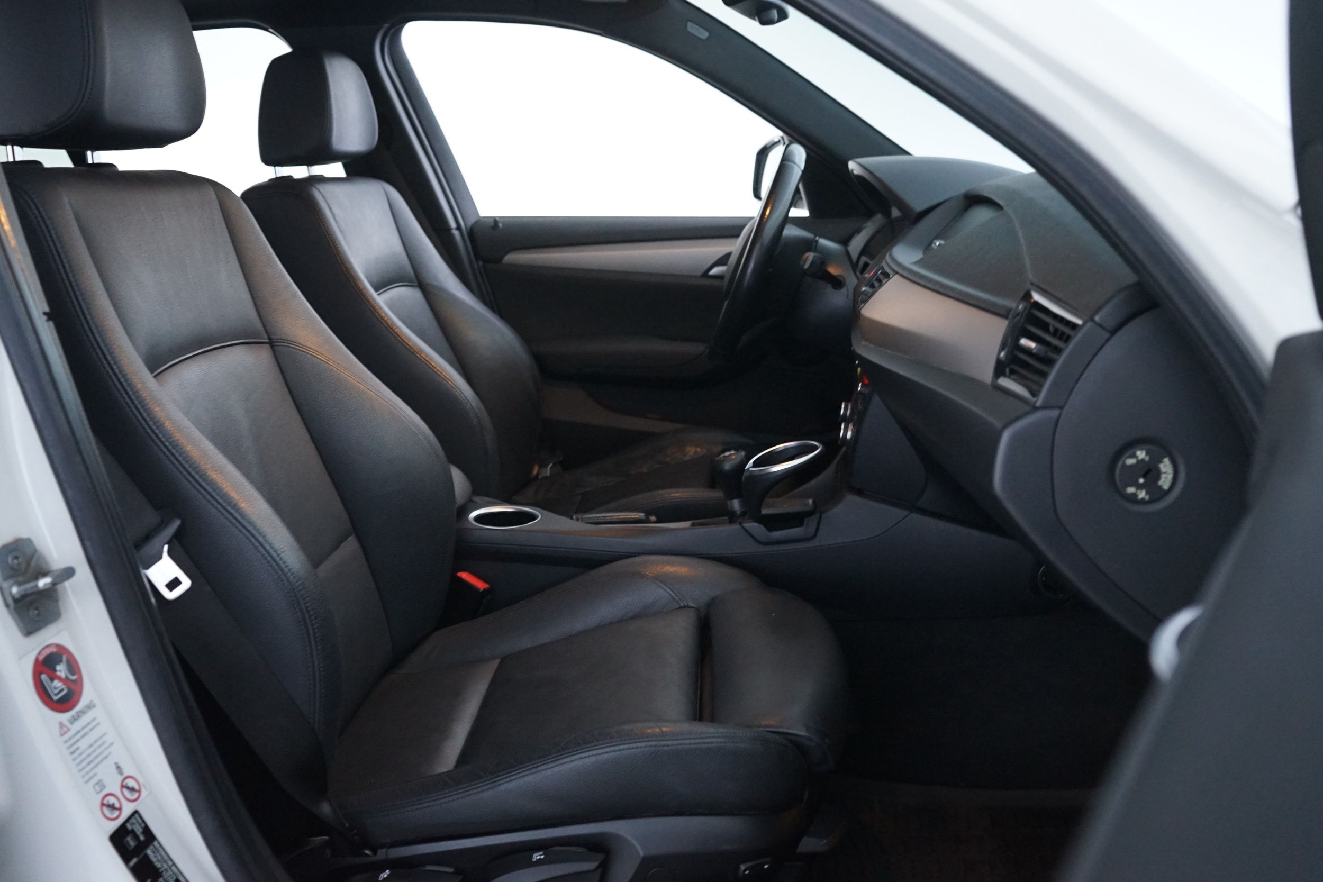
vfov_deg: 42.3
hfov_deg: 60.3
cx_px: 662
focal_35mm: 31
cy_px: 441
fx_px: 1139
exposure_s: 1/10
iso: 4000
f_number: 5
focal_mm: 31
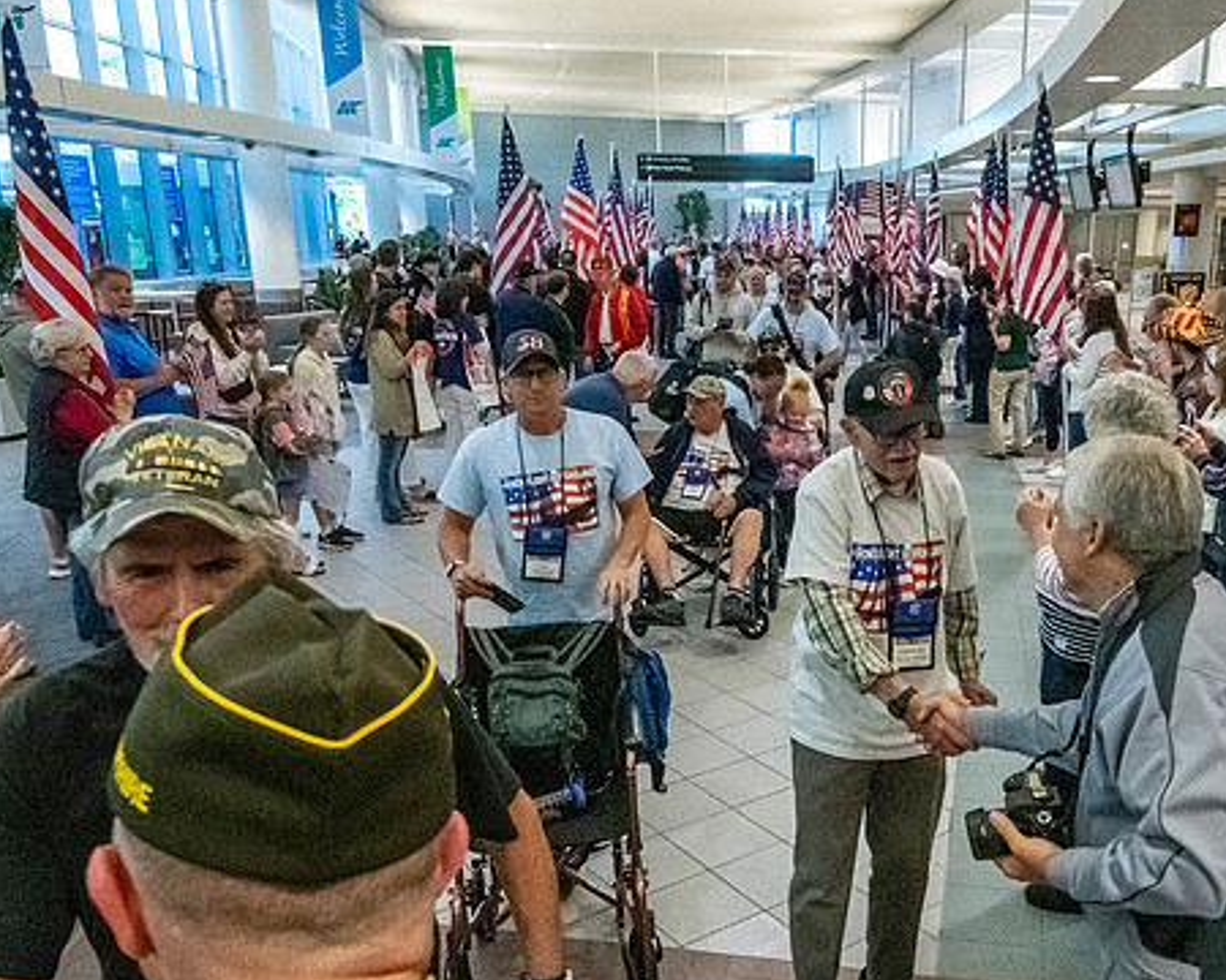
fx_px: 1125
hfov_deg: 56.2
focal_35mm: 31
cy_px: 577
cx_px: 800
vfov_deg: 46.9
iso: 20000
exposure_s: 1/500
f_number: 7.1
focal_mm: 15
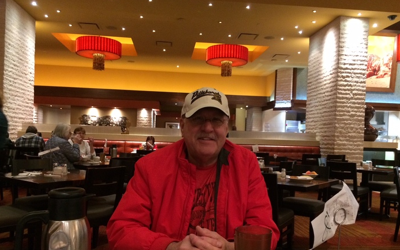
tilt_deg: -1.2
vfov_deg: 40.5
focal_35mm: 31
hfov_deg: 61.2
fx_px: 338
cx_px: 199
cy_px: 144
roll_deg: -0.2
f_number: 2.2
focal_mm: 4.15
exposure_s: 1/15
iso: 320
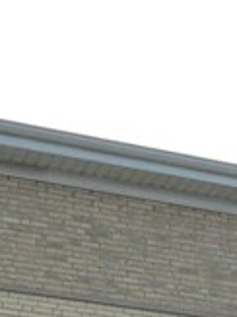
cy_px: 461
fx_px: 969
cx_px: 62
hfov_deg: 13.9
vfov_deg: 17.0
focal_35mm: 106
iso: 100
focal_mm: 4.9
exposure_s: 1/1000
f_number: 3.5
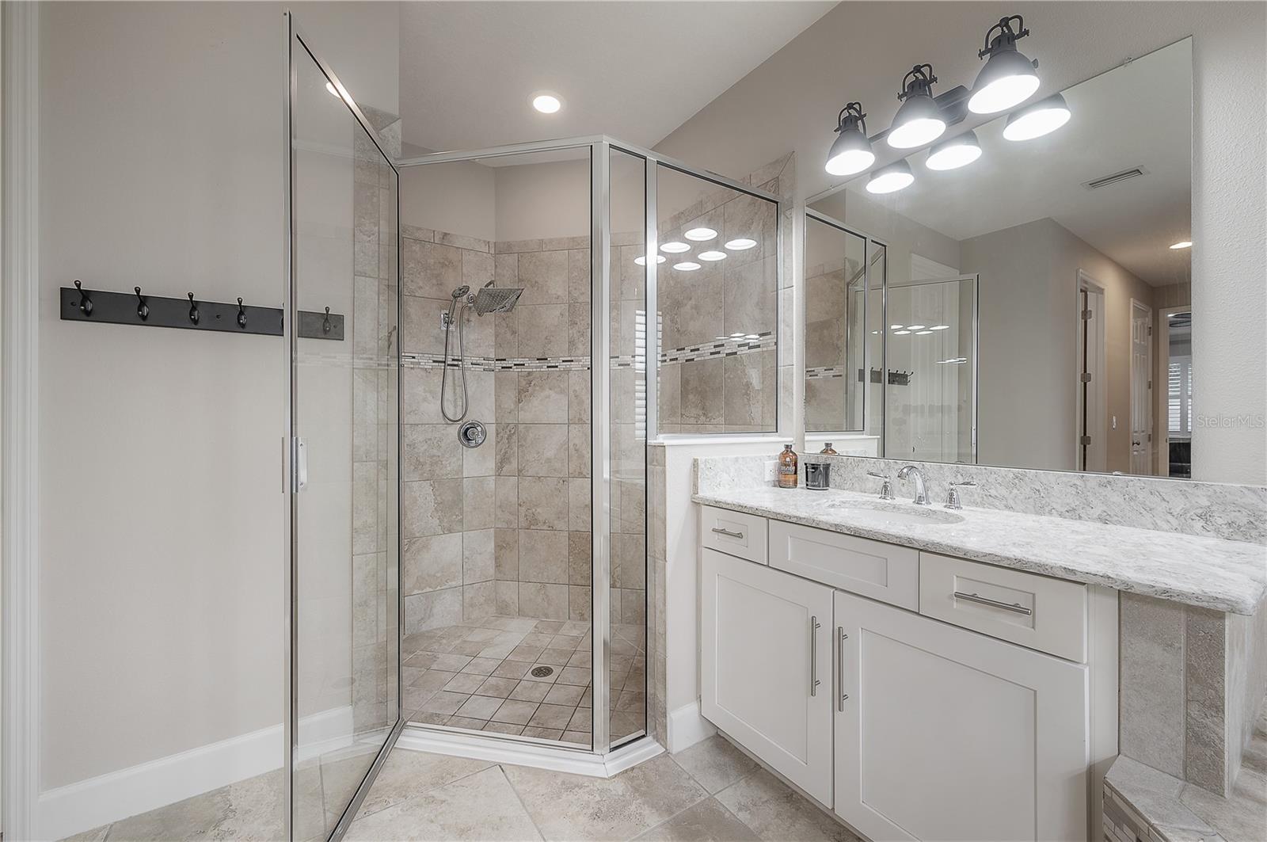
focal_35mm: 14
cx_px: 634
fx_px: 492
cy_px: 421
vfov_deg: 81.1
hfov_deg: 104.3
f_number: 9
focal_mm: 14
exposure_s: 1/30
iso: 320
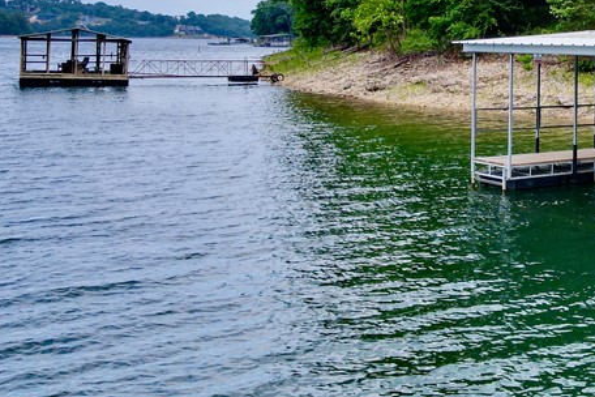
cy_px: 61
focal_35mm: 56
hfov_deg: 33.6
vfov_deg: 23.7
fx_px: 925
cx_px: 542
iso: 110
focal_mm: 4.5
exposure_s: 1/400
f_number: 2.8
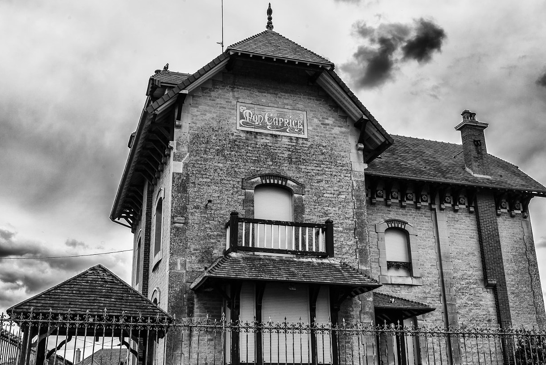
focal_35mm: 42
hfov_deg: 46.4
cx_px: 275
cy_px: 196
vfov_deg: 31.9
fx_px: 637
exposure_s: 1/100
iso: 100
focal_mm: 32
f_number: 13
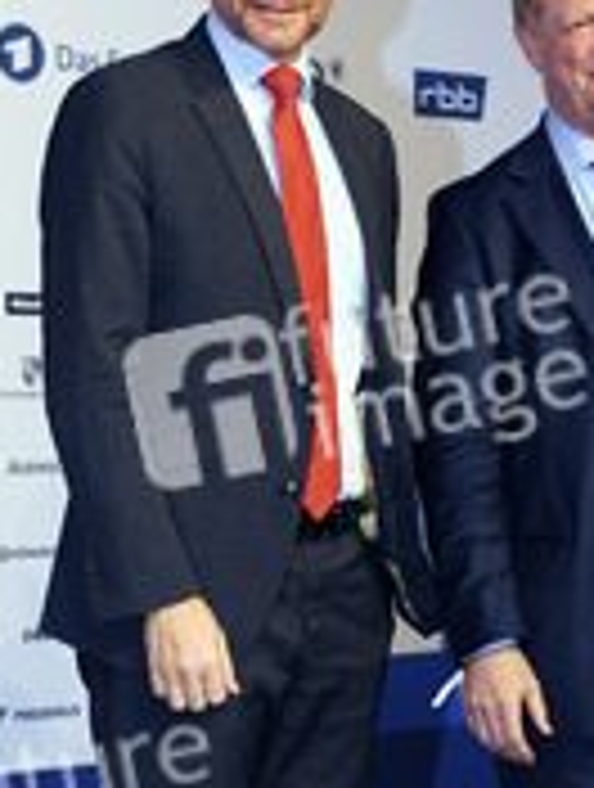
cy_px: 608
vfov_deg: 17.1
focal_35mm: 114
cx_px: 488
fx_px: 2599
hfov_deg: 13.0
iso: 800
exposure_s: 1/160
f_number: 4
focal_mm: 52
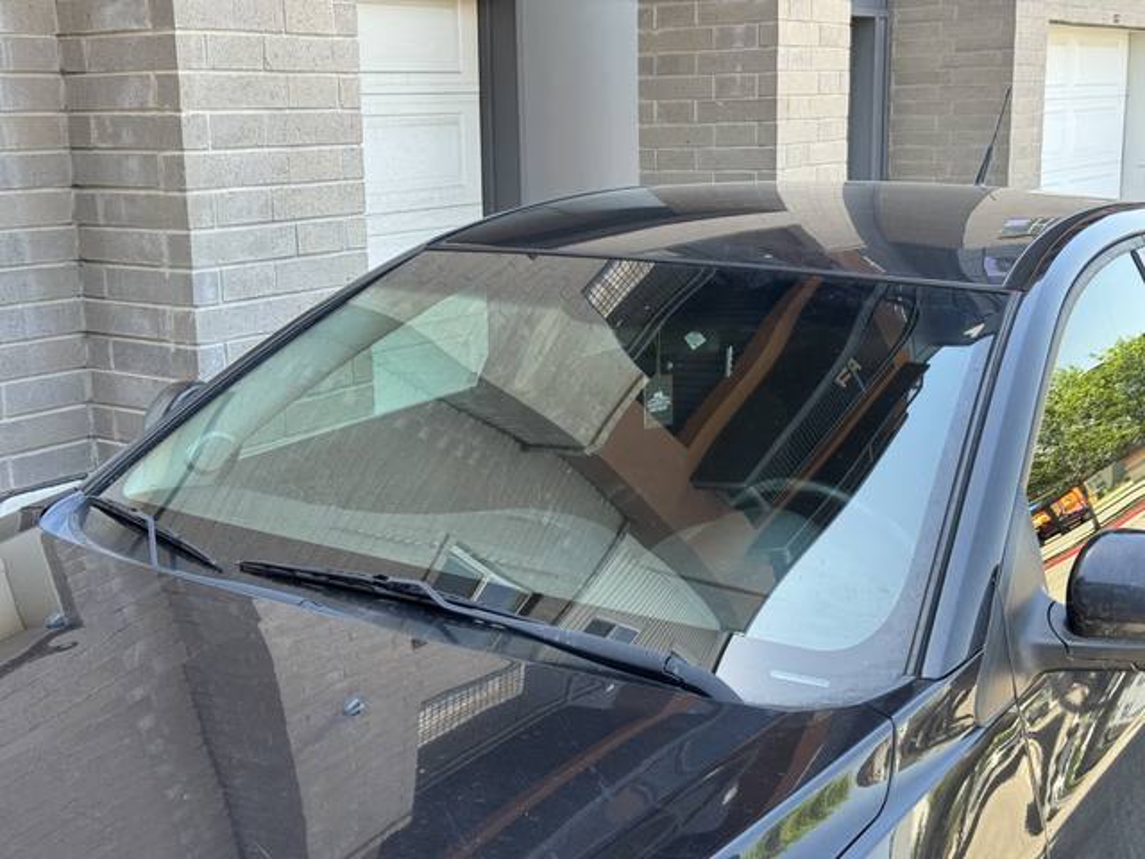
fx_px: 1588
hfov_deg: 39.7
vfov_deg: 30.3
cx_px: 572
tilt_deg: -12.5
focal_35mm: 48
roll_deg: +0.3
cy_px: 430
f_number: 1.78
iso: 50
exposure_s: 1/173
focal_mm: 6.76
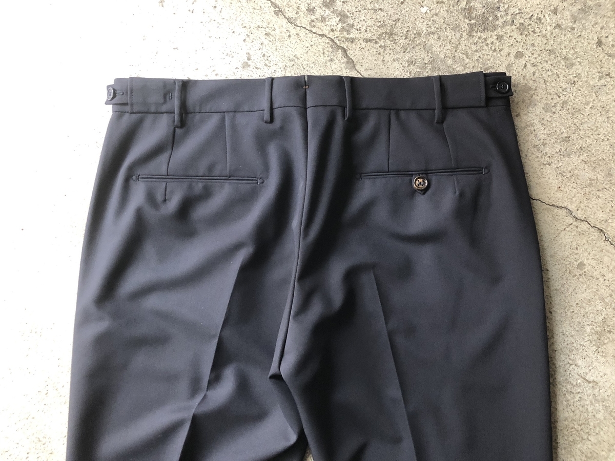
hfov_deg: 63.4
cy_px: 230
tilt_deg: -85.9
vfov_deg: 49.7
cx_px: 308
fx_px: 497
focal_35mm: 28
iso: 80
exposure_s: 1/15
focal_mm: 4
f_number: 1.8
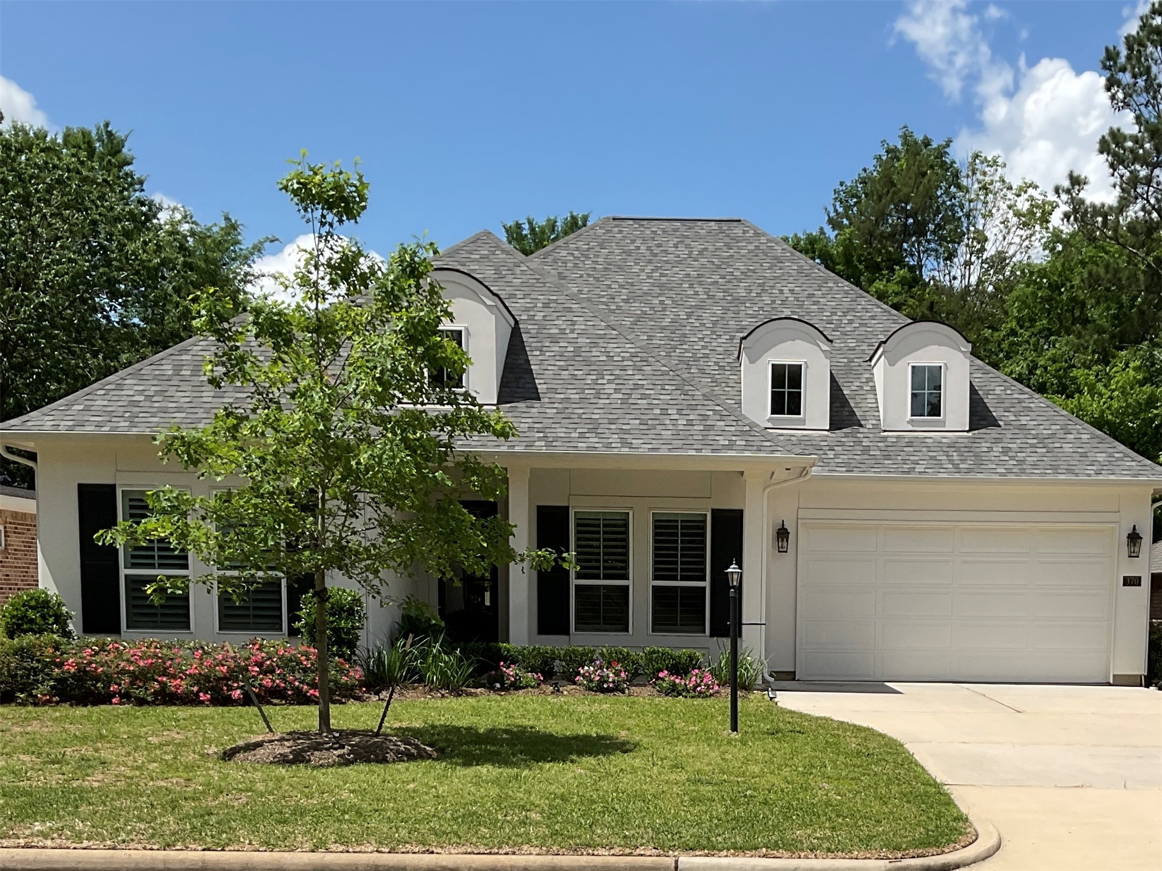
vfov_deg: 48.2
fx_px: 973
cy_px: 436
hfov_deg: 61.7
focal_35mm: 29
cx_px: 581
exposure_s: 1/2959
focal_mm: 3
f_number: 1.8
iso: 16
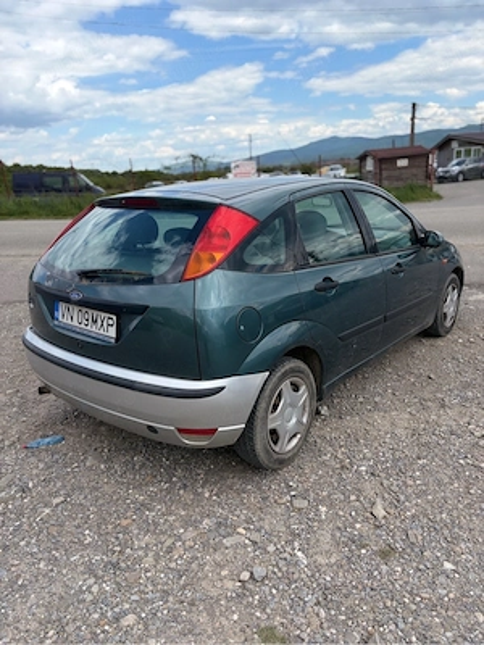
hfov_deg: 53.1
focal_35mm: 26
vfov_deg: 67.3
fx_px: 485
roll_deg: +5.1
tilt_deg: -18.3
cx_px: 242
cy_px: 322
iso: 50
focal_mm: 5.96
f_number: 1.6
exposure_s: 1/3448
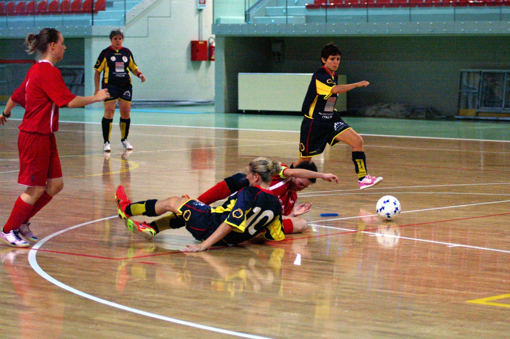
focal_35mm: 112
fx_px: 1592
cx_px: 255
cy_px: 170
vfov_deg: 12.2
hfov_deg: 18.2
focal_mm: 75
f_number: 2.8
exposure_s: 1/500
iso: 3200
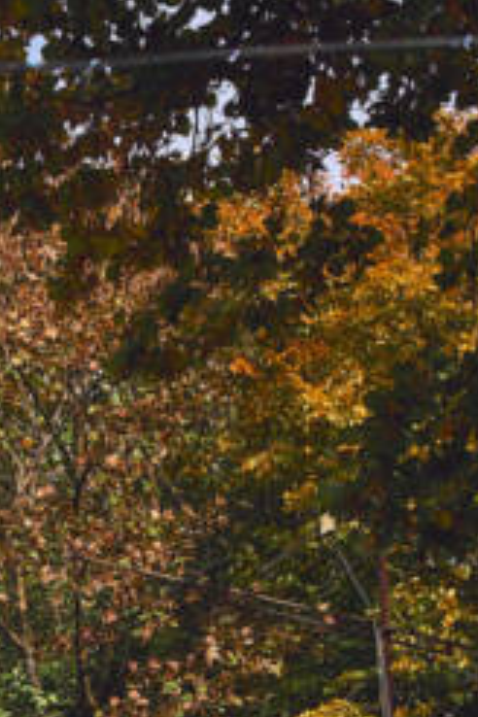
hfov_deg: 6.3
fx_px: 4242
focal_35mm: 213
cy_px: 1086
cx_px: -388
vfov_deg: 9.4
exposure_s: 1/250
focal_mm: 35
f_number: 8
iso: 100
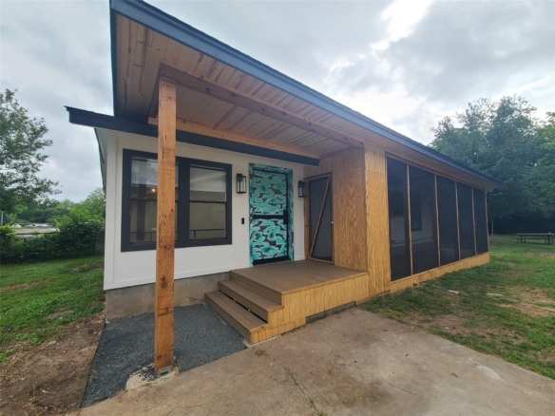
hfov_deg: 106.2
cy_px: 208
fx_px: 208
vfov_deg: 89.9
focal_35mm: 13
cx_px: 278
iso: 50
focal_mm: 2.2
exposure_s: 1/765
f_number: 2.2
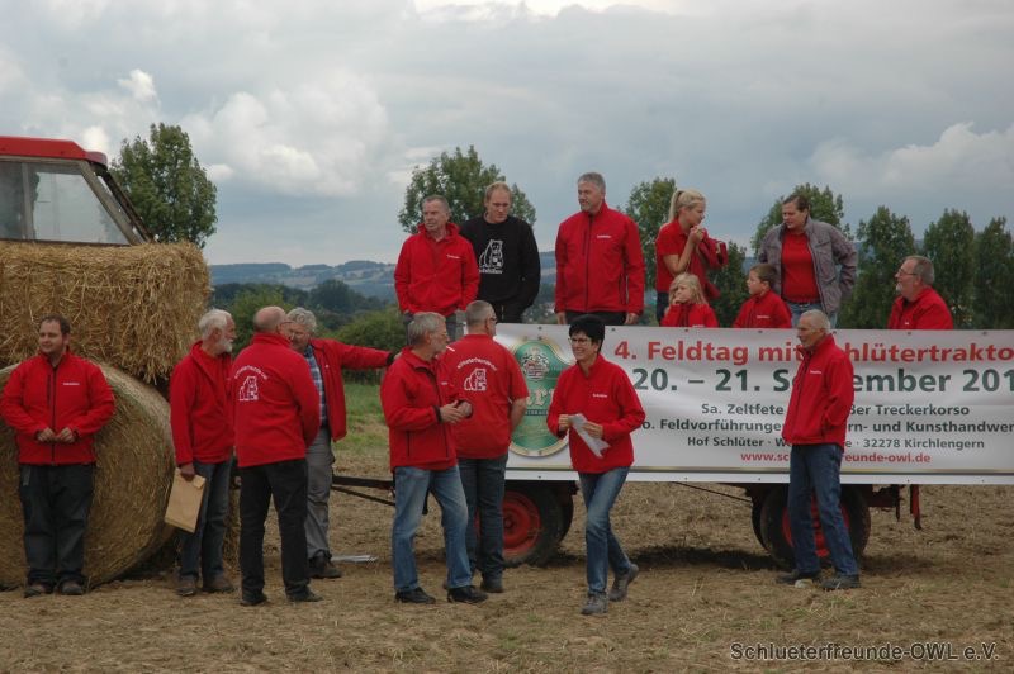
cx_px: 507
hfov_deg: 19.5
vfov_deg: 13.0
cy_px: 337
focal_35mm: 105
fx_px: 2955
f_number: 9
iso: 400
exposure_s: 1/320
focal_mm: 70
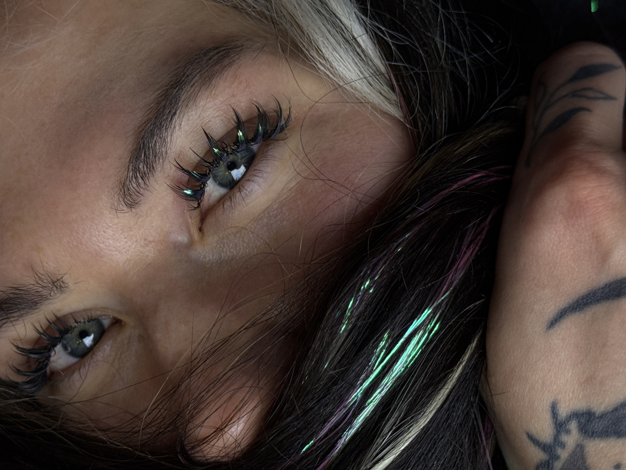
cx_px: 253
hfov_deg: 32.1
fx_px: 1085
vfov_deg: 24.4
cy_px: 275
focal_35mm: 60
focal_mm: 6.76
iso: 80
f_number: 1.78
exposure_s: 1/747
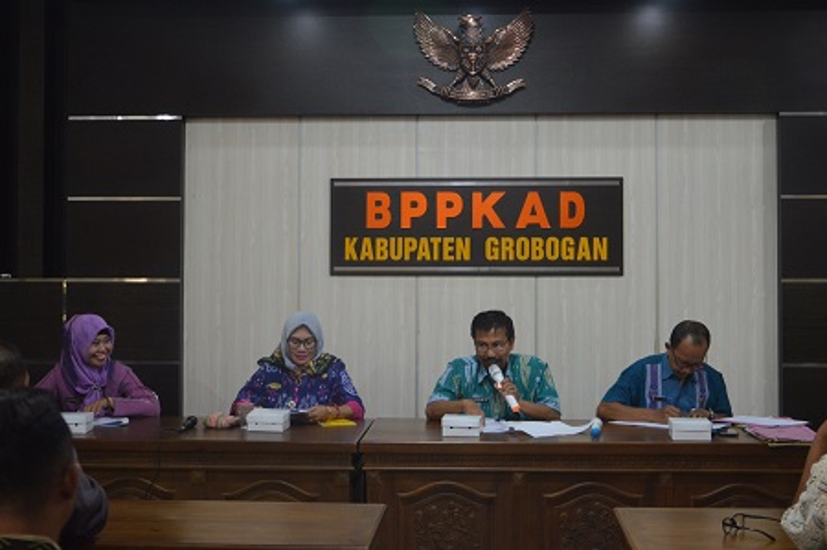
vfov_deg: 26.4
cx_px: 414
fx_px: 1170
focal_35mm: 51
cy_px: 275
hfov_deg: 38.9
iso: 1250
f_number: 4.2
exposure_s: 1/15
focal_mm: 34
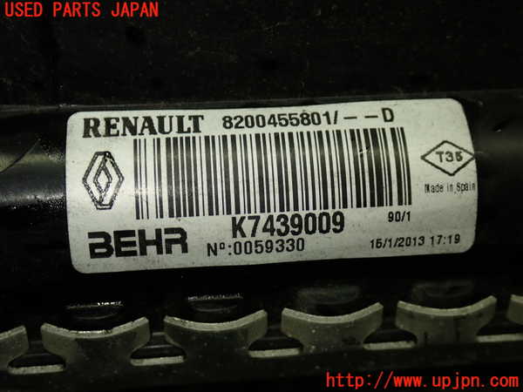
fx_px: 755
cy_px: 196
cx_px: 262
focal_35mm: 50
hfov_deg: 38.2
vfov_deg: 29.1
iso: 200
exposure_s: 1/100
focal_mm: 9.01
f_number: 3.2
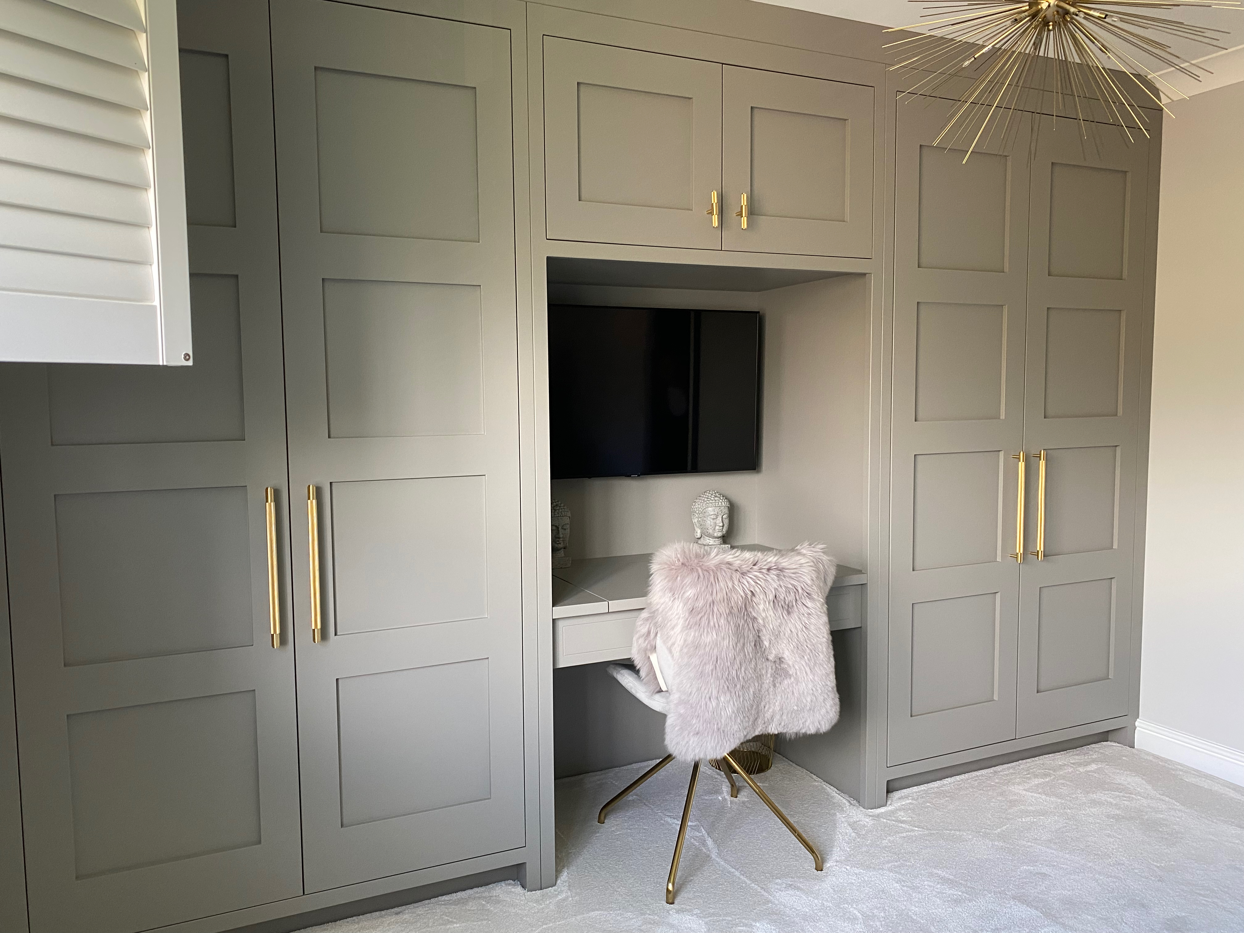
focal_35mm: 26
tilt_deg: -4.9
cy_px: 466
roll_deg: +0.5
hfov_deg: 67.3
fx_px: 934
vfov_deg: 53.1
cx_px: 622
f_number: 1.8
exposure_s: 1/60
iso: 160
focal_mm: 4.25
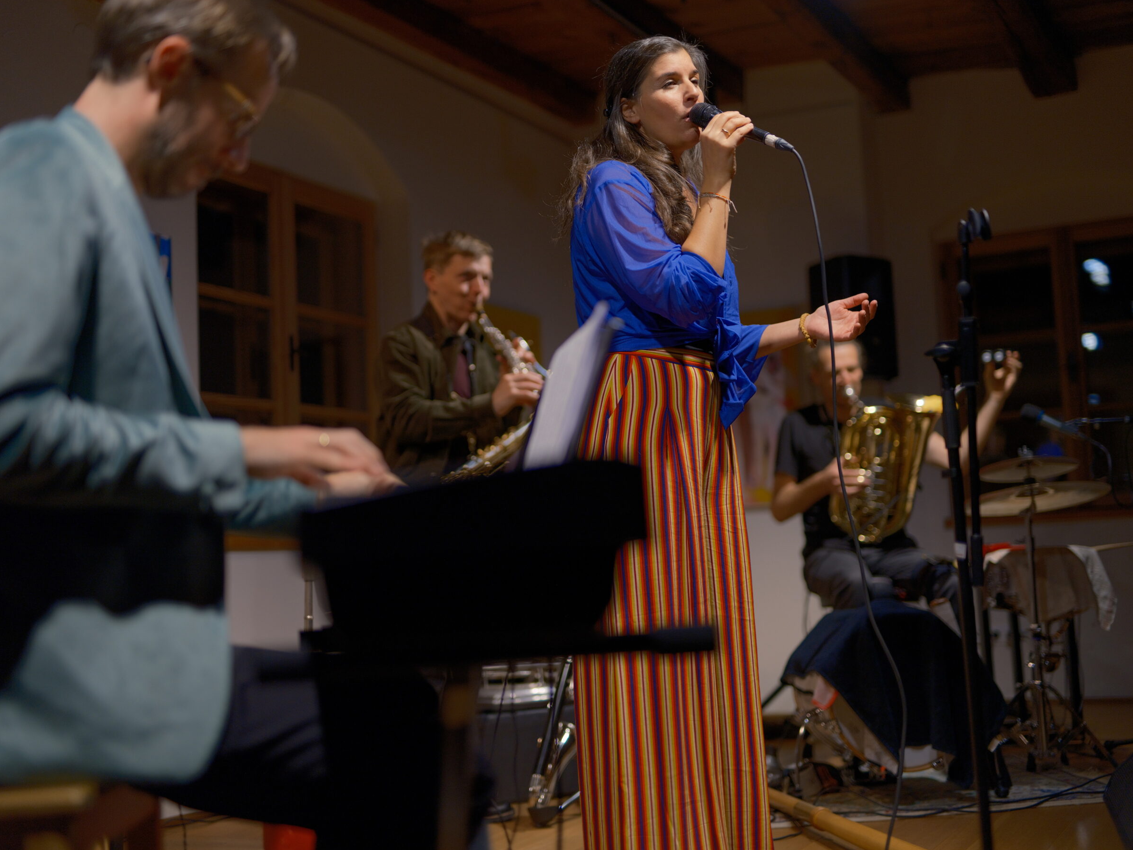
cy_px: 424
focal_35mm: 43
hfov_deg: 43.8
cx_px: 585
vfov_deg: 33.6
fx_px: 1407
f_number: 1.4
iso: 640
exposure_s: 1/800
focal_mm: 50
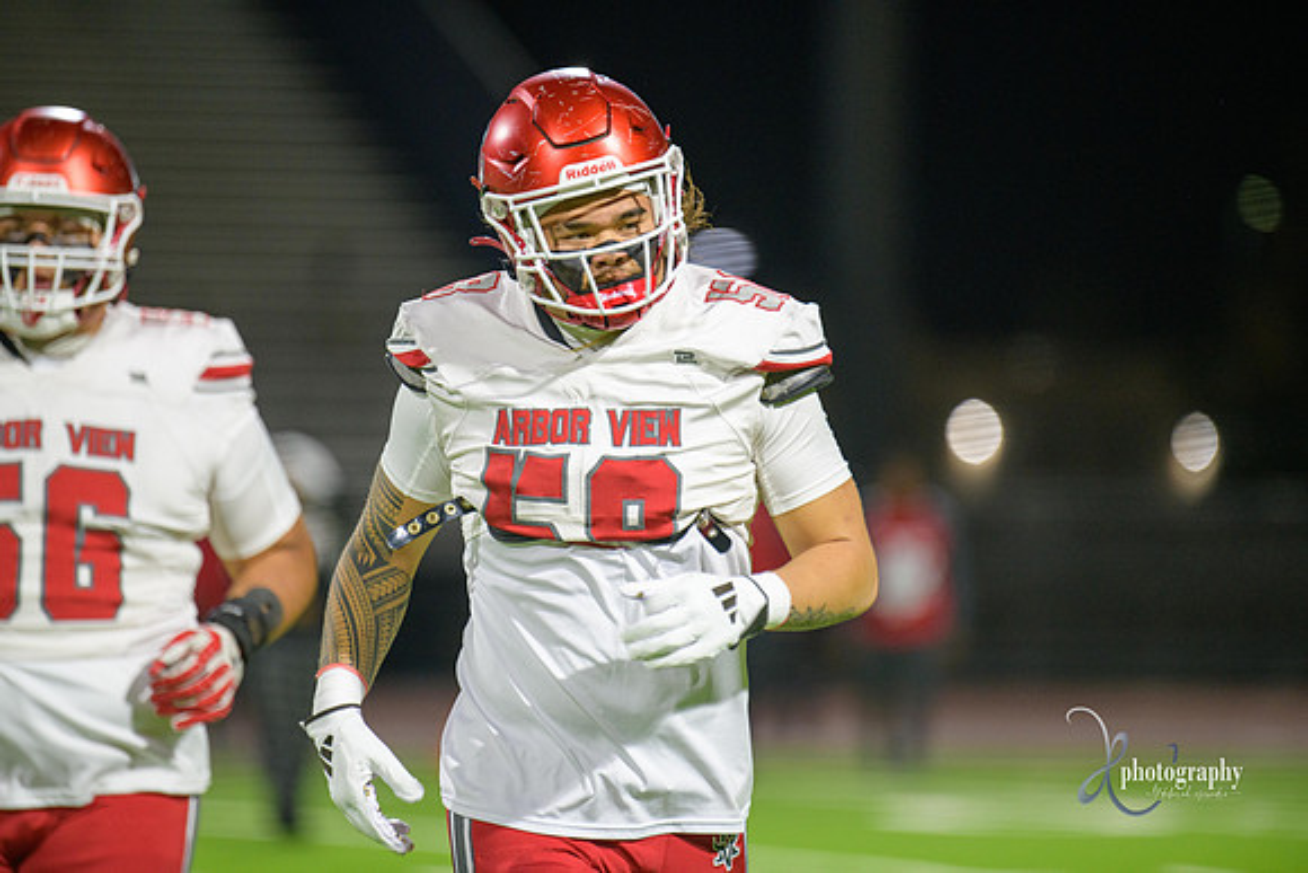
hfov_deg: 6.9
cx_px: 654
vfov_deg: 4.6
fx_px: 10902
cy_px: 436
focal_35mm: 300
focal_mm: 300
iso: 1250
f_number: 2.8
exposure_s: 1/250
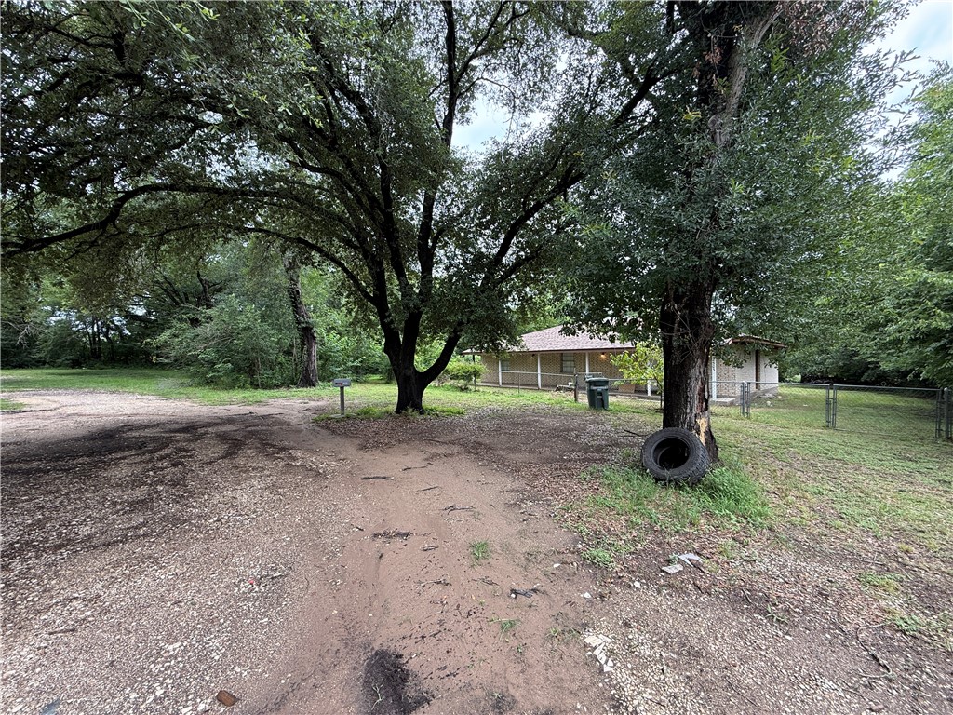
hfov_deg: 102.1
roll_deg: +0.2
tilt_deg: +1.5
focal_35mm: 14
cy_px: 358
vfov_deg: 85.7
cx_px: 476
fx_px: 385
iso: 50
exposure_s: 1/229
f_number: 2.2
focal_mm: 2.22
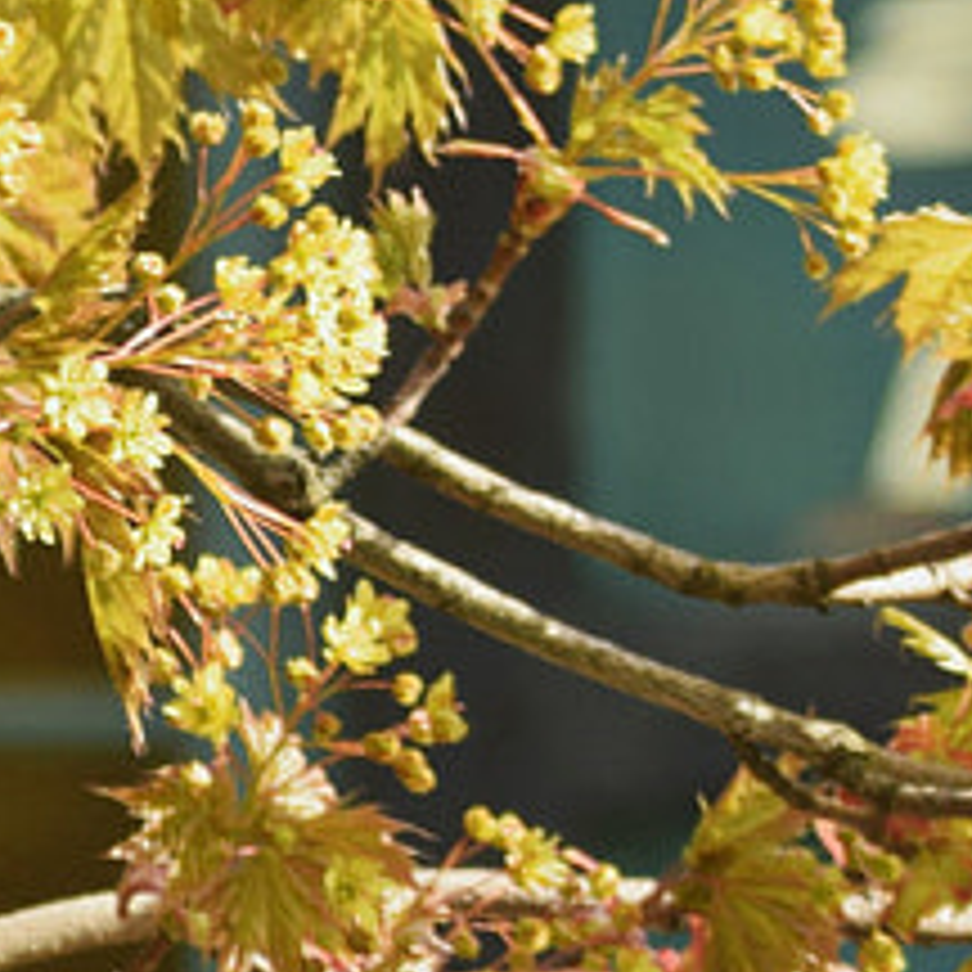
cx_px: 1836
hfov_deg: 2.2
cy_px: 428
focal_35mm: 812
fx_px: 25796
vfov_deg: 2.2
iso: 200
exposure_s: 1/200
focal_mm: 86
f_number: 6.3
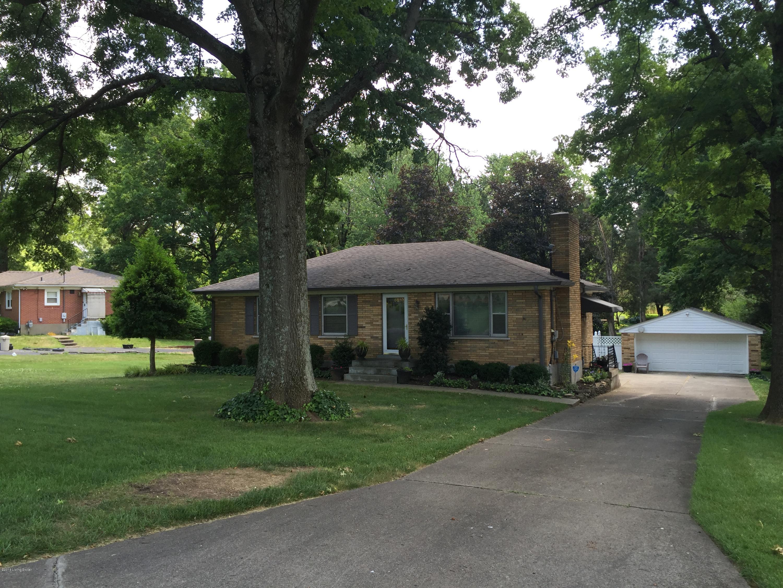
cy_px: 294
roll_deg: -0.8
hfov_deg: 61.7
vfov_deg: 48.2
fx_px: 656
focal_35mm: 29
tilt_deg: +1.8
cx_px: 392
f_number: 2.2
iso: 32
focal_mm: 4.15
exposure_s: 1/264
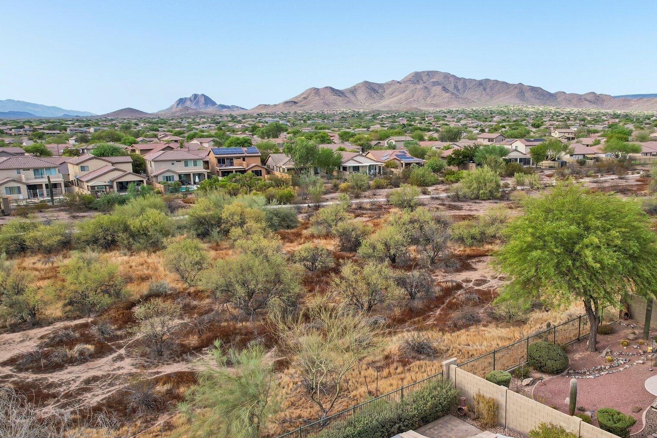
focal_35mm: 30
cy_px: 254
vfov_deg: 43.5
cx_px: 426
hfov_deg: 60.8
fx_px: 547
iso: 100
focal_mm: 8.4
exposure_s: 1/640
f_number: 2.8
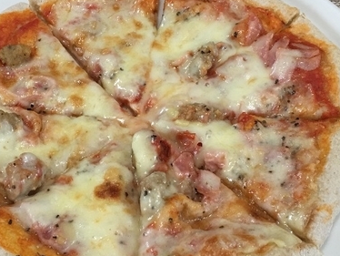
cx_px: 145
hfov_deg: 31.1
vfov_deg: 23.6
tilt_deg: -54.7
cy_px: 150
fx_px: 609
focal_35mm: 62
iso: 50
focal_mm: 4.15
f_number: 2.2
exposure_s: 1/15
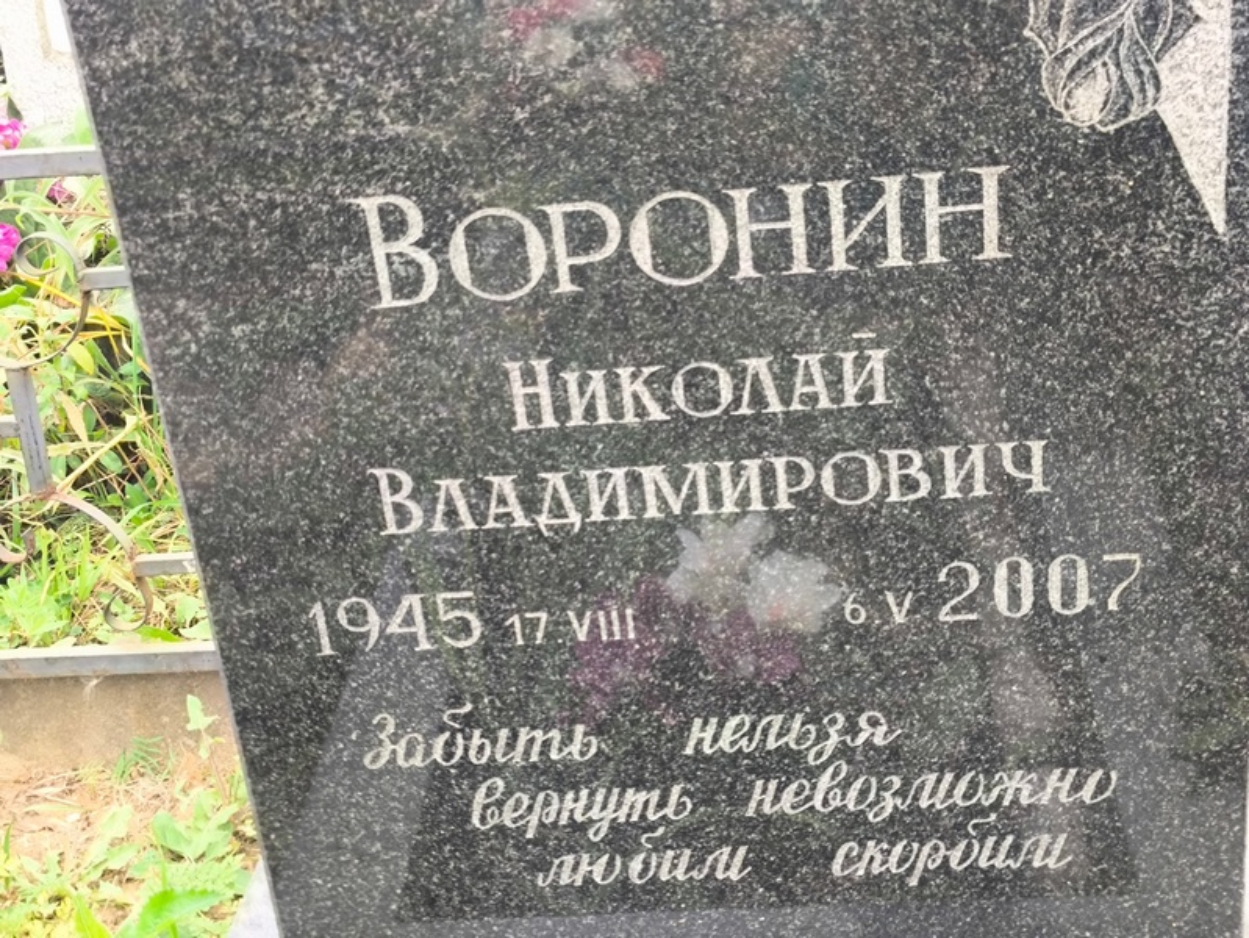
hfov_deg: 38.2
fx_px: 1805
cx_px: 624
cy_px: 469
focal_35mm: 50
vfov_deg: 29.1
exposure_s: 1/60
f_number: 1.7
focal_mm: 4.71
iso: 100
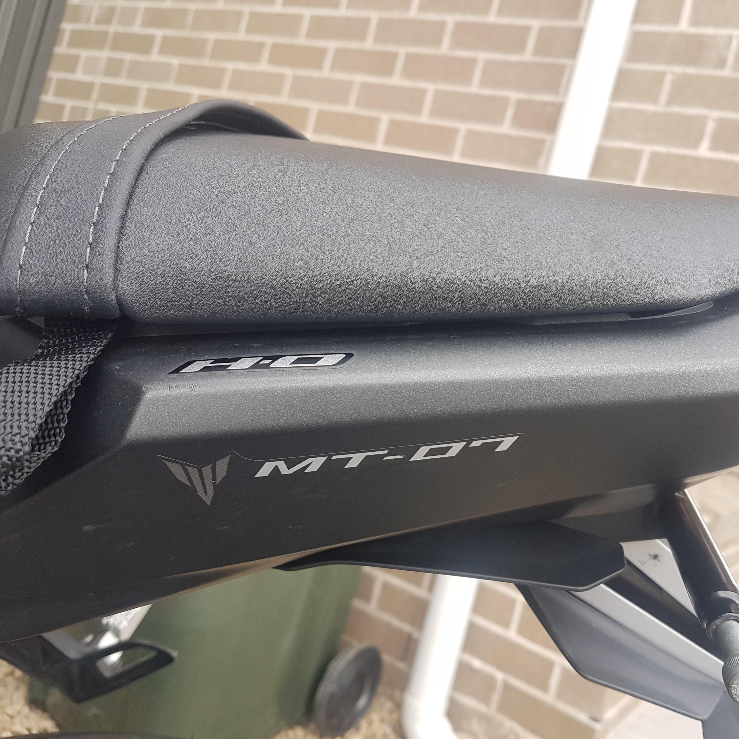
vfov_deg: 52.5
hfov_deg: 51.6
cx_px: 491
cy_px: 369
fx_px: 749
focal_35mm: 31
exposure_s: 1/165
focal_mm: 4.2
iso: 40
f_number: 1.7
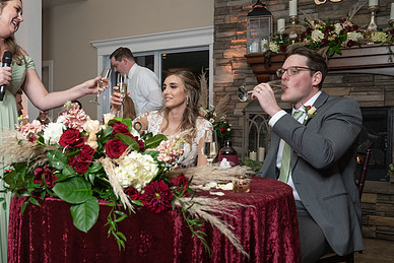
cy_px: 157
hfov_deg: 45.2
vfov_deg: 31.8
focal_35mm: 42
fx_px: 460
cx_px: 111
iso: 2000
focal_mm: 26
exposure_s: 1/200
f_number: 5.6
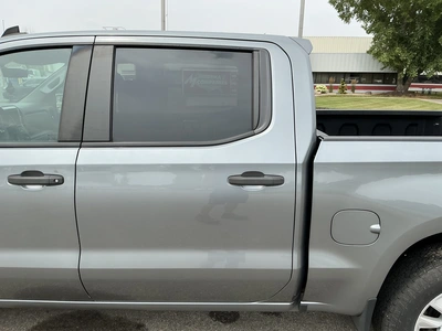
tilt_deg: -12.2
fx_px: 358
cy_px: 166
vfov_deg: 49.7
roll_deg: -0.2
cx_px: 221
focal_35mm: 28
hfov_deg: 63.4
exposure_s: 1/855
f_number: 1.8
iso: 25
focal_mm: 3
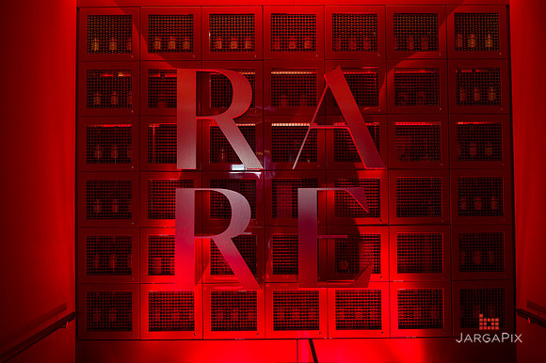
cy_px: 182
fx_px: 505
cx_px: 273
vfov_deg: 39.5
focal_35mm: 33
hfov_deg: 56.8
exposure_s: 1/200
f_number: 3.2
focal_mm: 31
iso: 1000
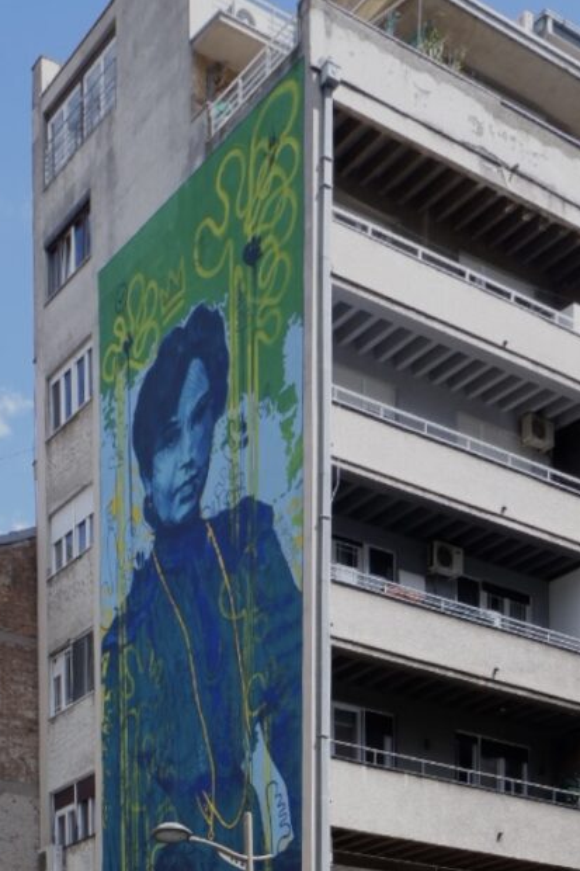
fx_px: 919
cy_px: 716
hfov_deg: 34.3
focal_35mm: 38
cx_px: 142
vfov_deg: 47.5
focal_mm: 15.6
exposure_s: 1/240
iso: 200
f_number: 8
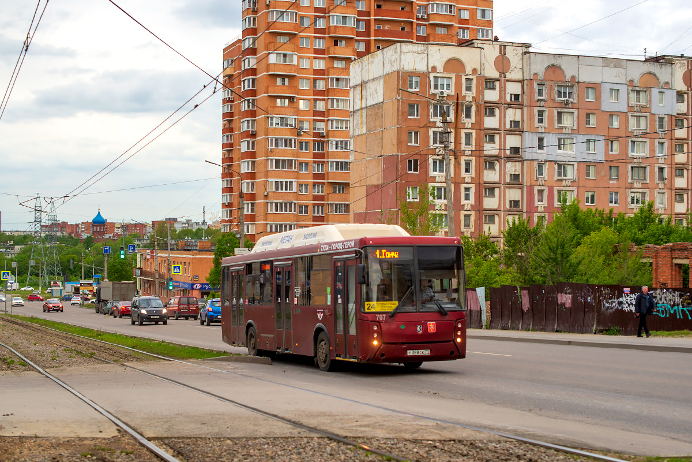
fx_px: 961
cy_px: 231
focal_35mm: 50
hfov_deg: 39.6
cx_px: 346
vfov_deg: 27.0
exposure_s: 1/500
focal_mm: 50
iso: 250
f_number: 3.5
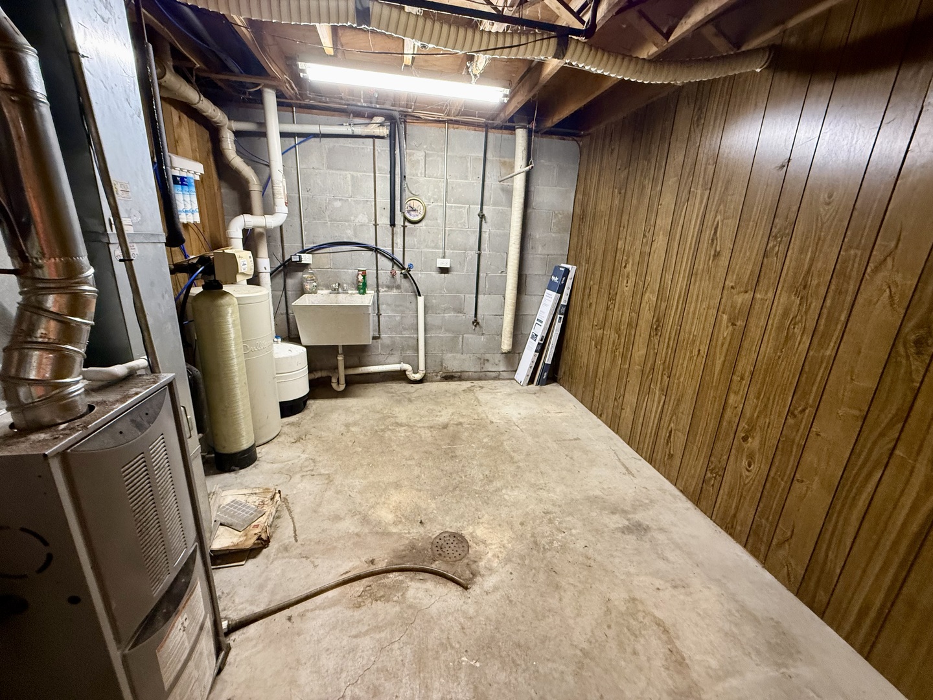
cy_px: 350
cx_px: 466
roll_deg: -2.4
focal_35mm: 14
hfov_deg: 102.1
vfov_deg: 85.7
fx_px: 377
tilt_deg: -16.8
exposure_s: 1/60
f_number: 2.2
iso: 320
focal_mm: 2.22
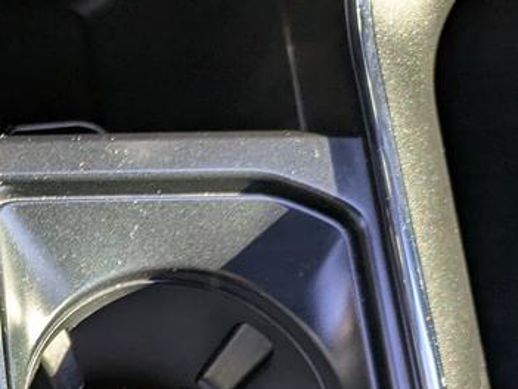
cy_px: 645
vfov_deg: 14.7
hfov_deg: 19.2
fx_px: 1363
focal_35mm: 91
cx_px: -228
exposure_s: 1/100
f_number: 1.89
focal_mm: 5.43
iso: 55
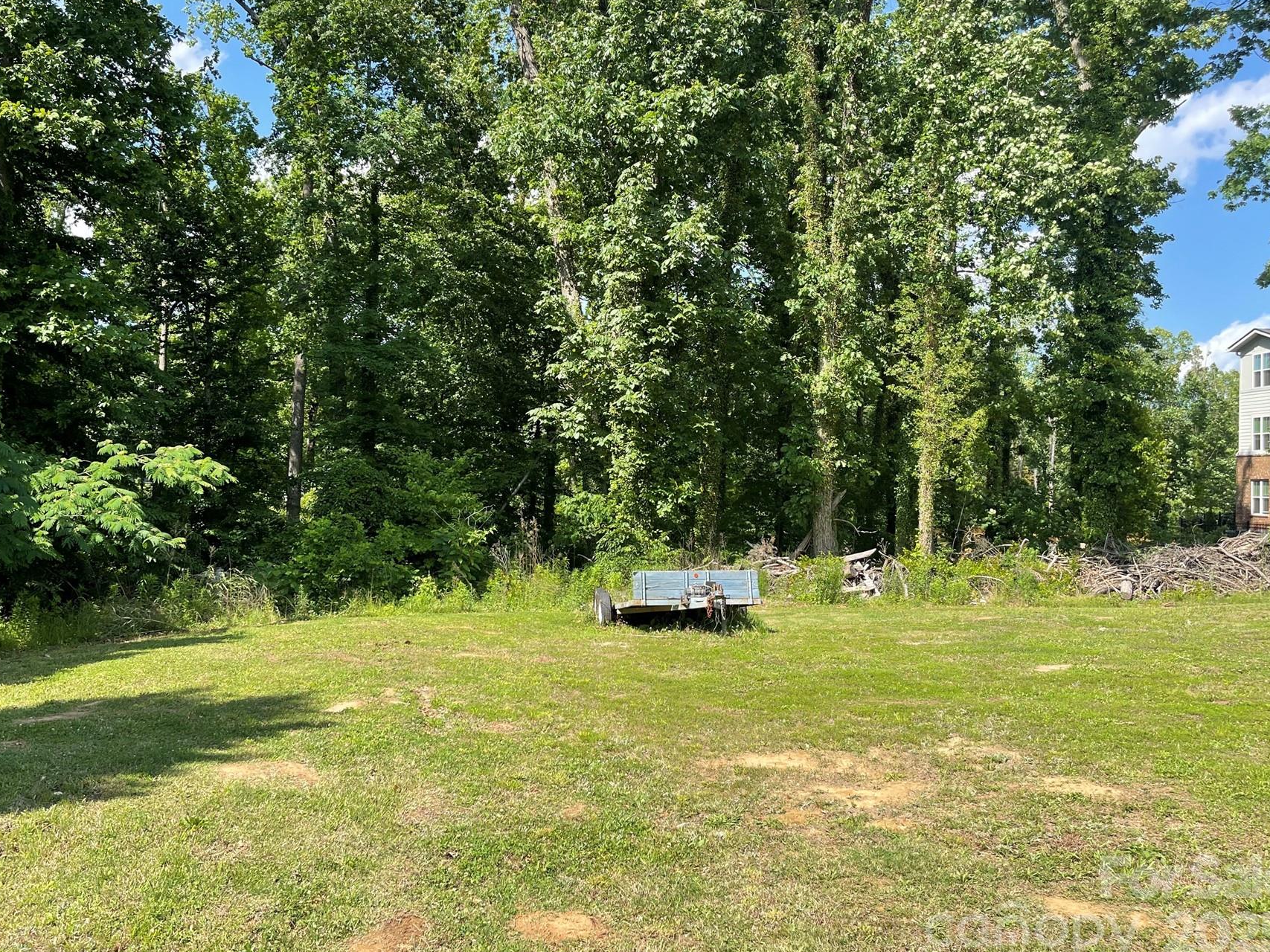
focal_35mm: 30
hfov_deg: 59.9
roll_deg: -3.1
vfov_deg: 46.7
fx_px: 1101
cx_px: 584
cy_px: 424
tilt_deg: +2.7
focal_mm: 5.1
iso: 32
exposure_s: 1/1238
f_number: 1.6
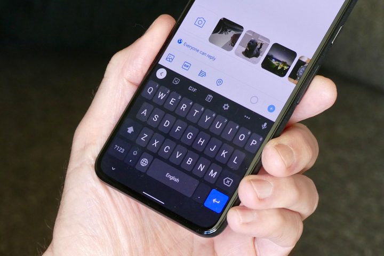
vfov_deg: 8.6
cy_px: 128
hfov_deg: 12.8
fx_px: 1707
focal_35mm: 160
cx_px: 192
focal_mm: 58.01
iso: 1600
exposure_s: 1/50
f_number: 5
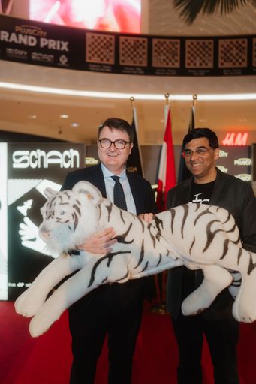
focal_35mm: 35
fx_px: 374
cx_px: 128
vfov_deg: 54.4
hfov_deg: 37.8
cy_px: 192
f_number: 1.6
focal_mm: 35
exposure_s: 1/125
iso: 200
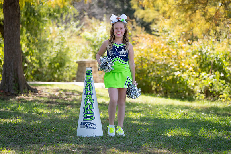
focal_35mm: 93
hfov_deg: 21.9
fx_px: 597
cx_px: 116
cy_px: 77
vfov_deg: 14.7
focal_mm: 93
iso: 100
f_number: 2.8
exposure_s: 1/320
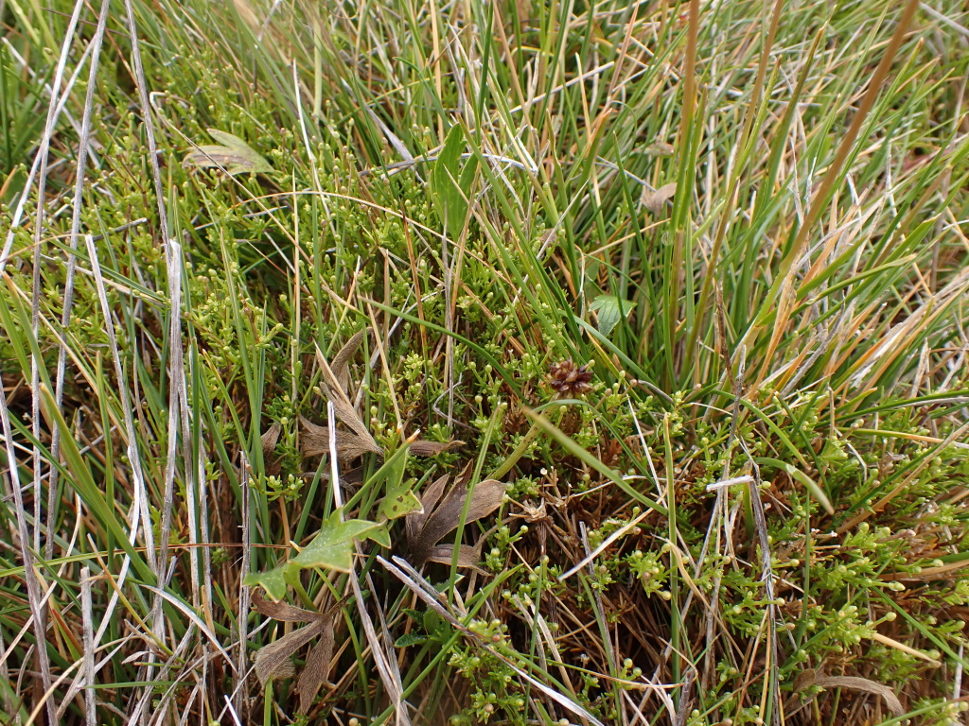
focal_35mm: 30
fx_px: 840
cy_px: 363
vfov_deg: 46.8
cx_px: 484
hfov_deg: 60.0
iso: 100
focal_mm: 5.4
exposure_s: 1/160
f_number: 3.2
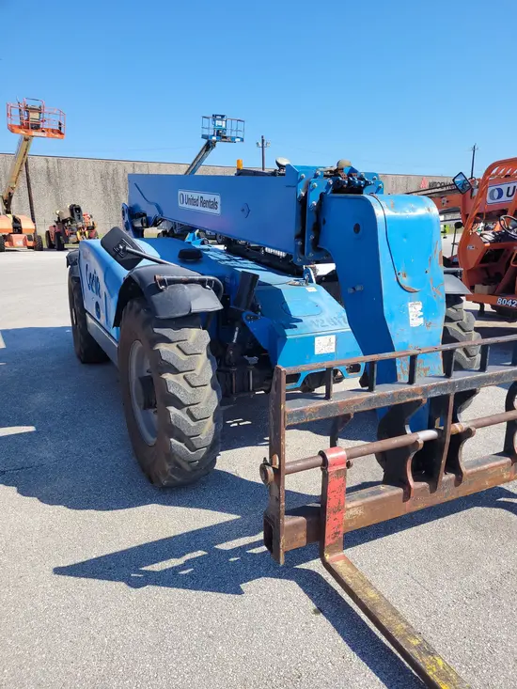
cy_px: 344
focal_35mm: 26
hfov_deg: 53.1
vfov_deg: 67.3
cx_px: 258
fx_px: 518
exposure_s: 1/1957
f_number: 1.8
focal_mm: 5.4
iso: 40
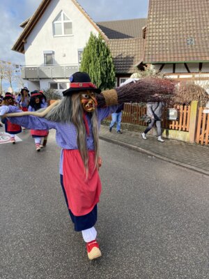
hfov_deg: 53.1
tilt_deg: -9.0
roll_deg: -2.0
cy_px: 140
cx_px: 104
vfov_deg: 67.3
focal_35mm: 26
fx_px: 209
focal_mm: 4.25
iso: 32
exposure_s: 1/757
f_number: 1.8
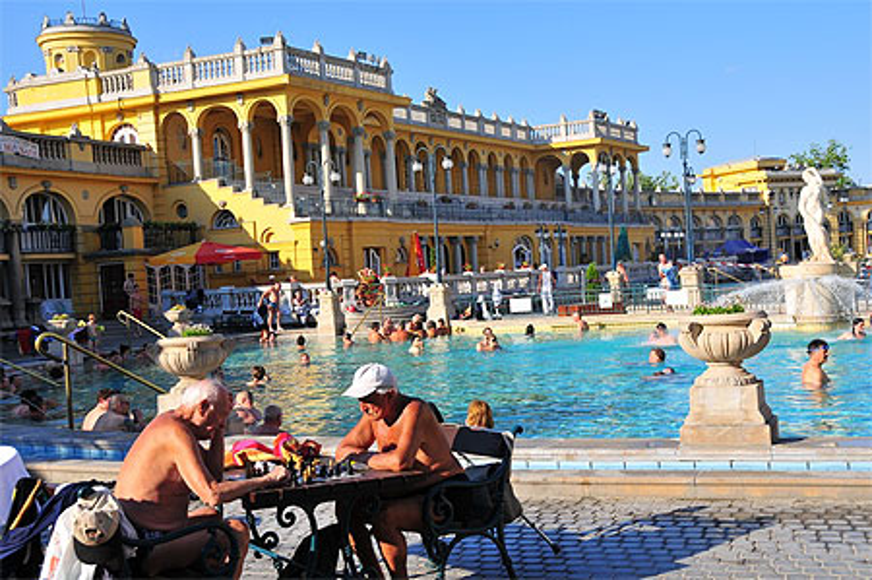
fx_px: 1161
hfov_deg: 41.2
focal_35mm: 48
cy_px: 290
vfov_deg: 28.0
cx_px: 436
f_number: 9.5
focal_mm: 32
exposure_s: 1/350
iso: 200
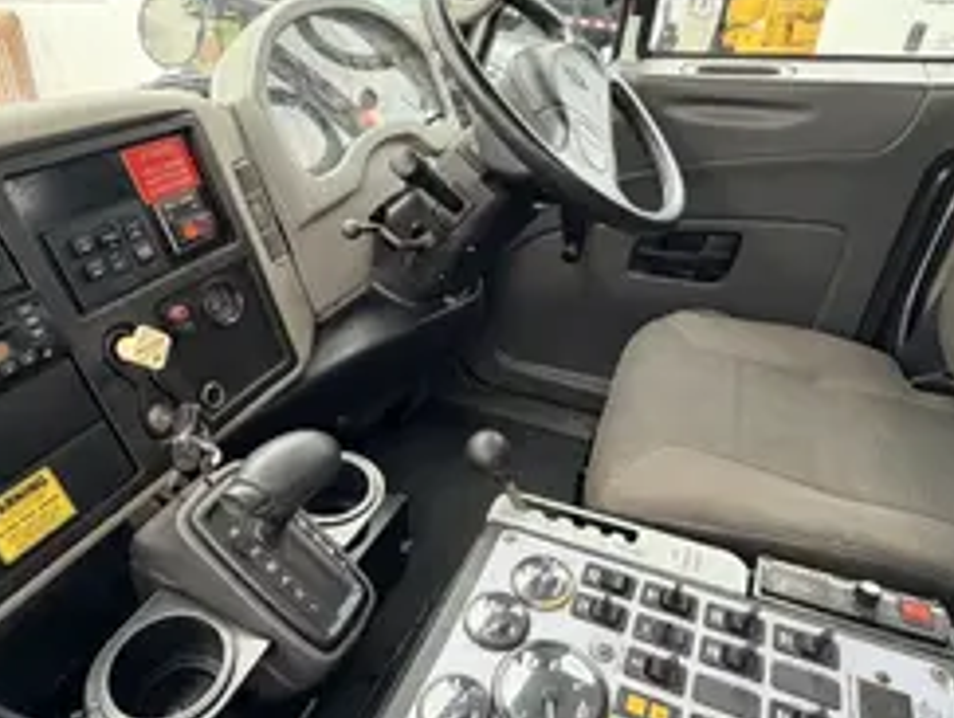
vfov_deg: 59.0
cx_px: 448
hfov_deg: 73.8
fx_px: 635
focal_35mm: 23
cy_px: 369
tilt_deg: -33.9
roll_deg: -2.5
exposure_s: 1/121
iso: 200
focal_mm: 2.22
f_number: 2.2
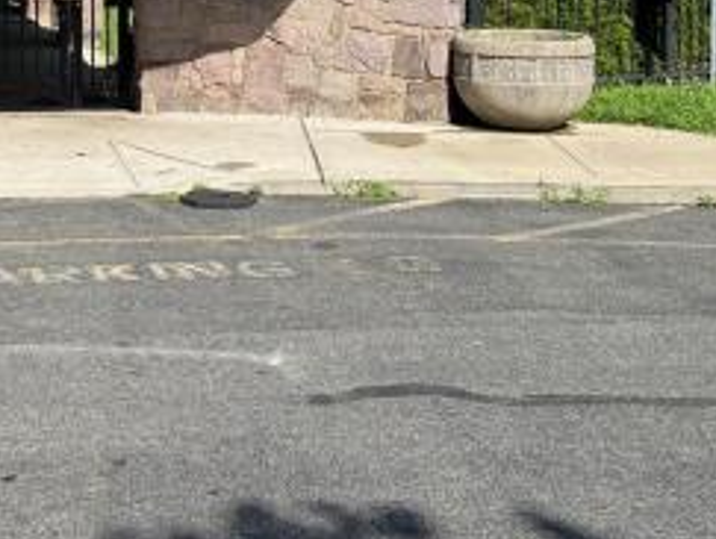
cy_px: -74
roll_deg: -0.5
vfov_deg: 19.8
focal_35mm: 71
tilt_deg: -1.6
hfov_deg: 26.1
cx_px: 18
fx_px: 1471
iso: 80
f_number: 1.78
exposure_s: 1/3953
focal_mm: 6.76
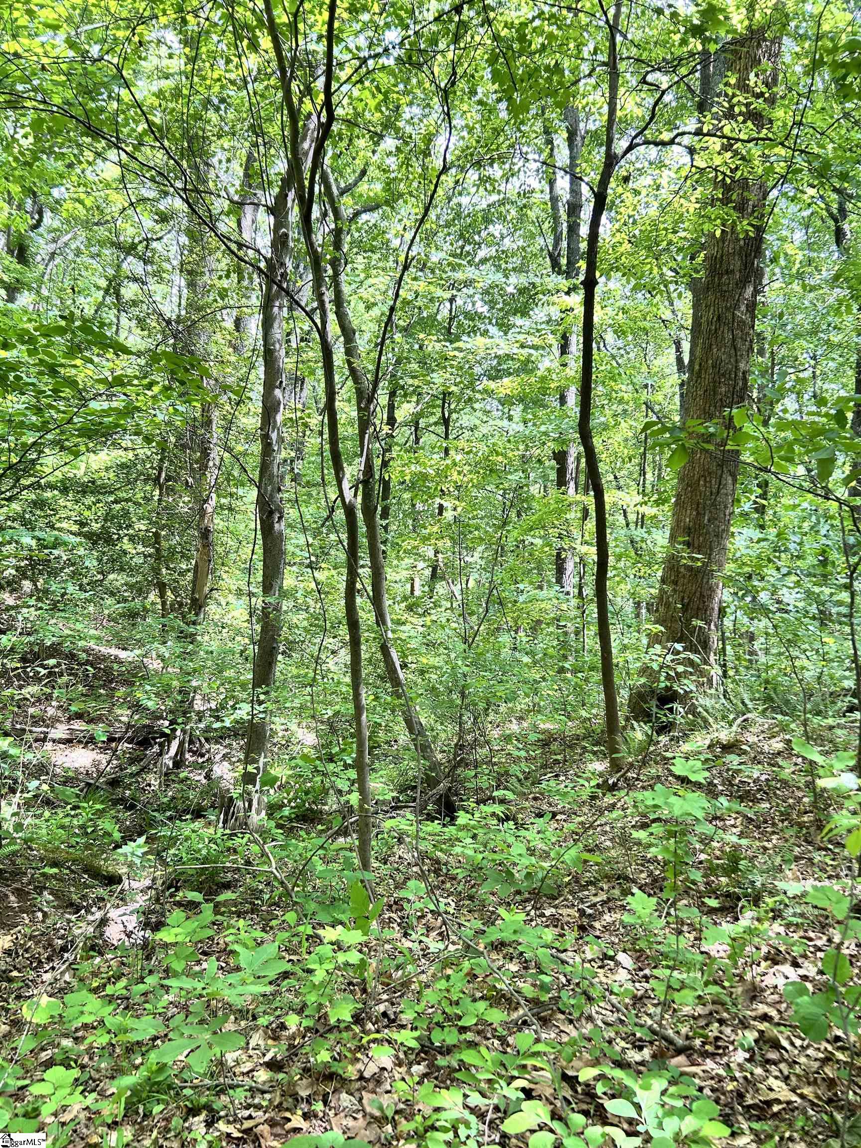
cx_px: 430
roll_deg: -1.2
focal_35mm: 26
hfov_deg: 53.1
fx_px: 862
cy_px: 574
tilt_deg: -6.8
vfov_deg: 67.3
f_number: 1.5
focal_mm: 5.7
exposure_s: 1/121
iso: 32
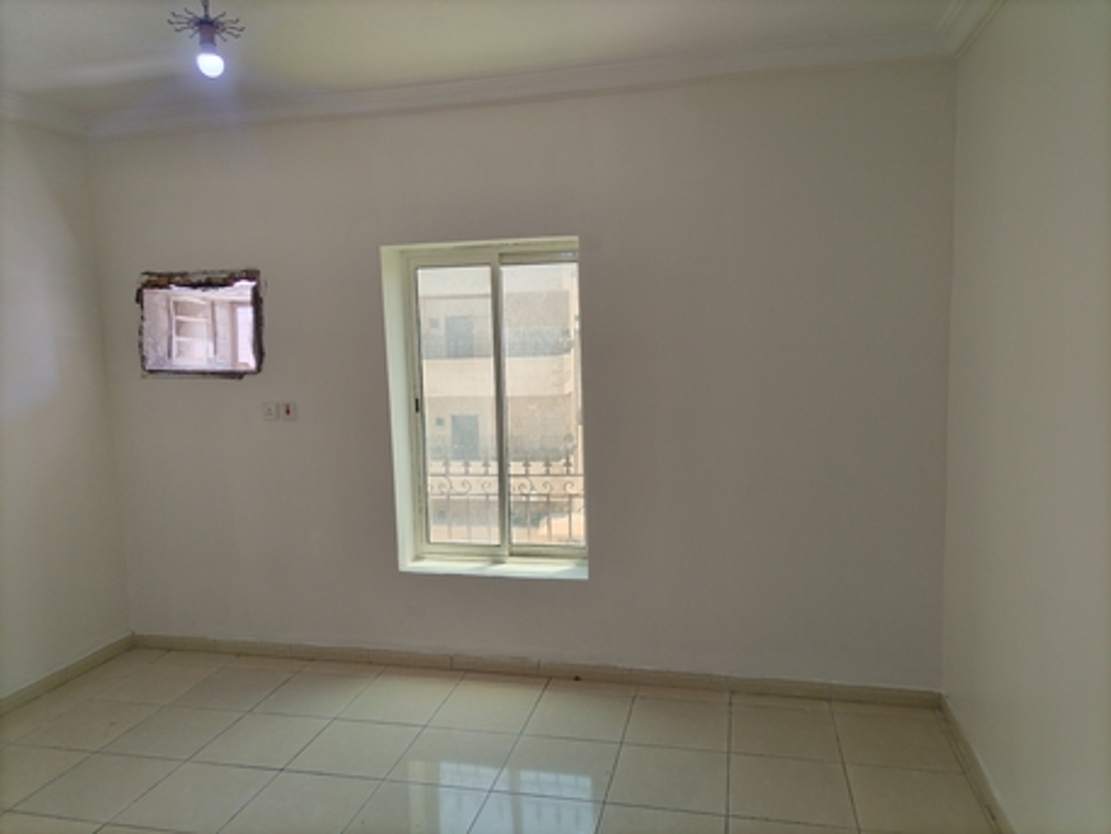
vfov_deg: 53.1
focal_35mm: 26
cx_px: 556
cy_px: 417
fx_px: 835
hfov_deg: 67.3
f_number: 1.8
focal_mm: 4.7
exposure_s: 1/50
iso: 116
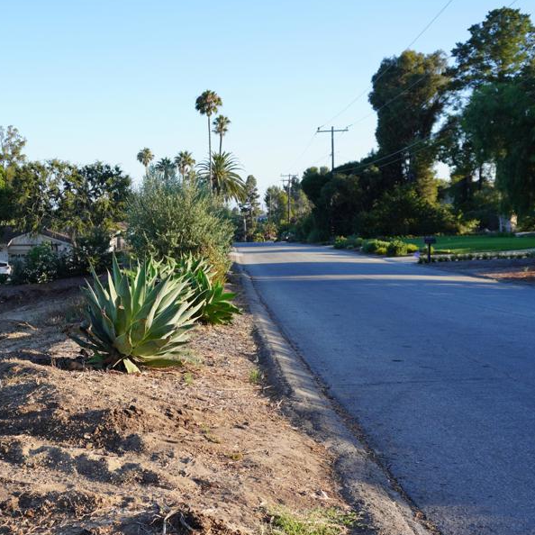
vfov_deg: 40.2
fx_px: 730
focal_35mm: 42
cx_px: 138
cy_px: 295
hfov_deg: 39.3
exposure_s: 1/200
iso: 100
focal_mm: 19
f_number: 5
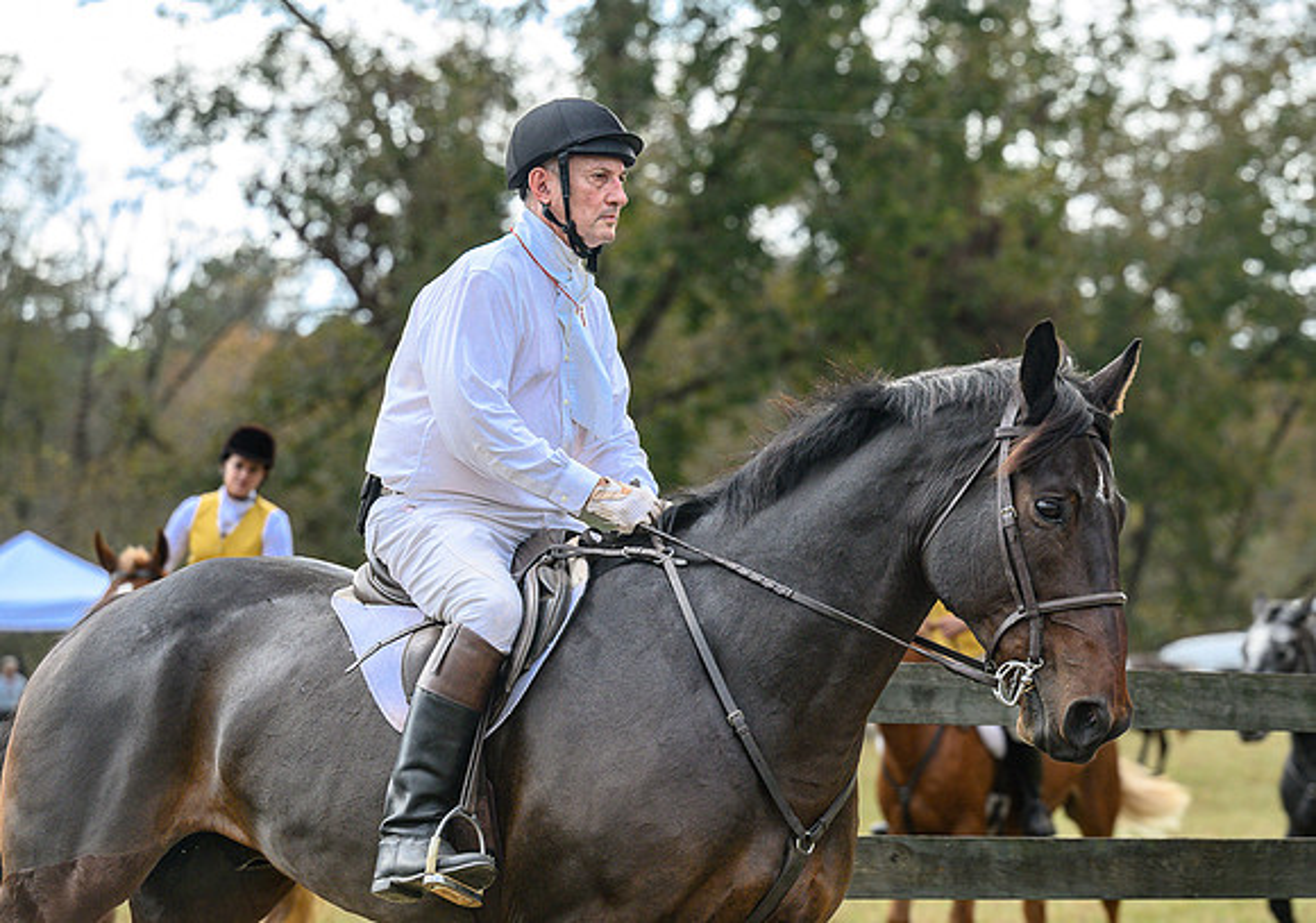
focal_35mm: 159
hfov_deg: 12.7
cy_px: 326
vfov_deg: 8.9
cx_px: 763
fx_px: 5916
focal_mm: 115
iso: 640
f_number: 3.5
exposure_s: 1/1000
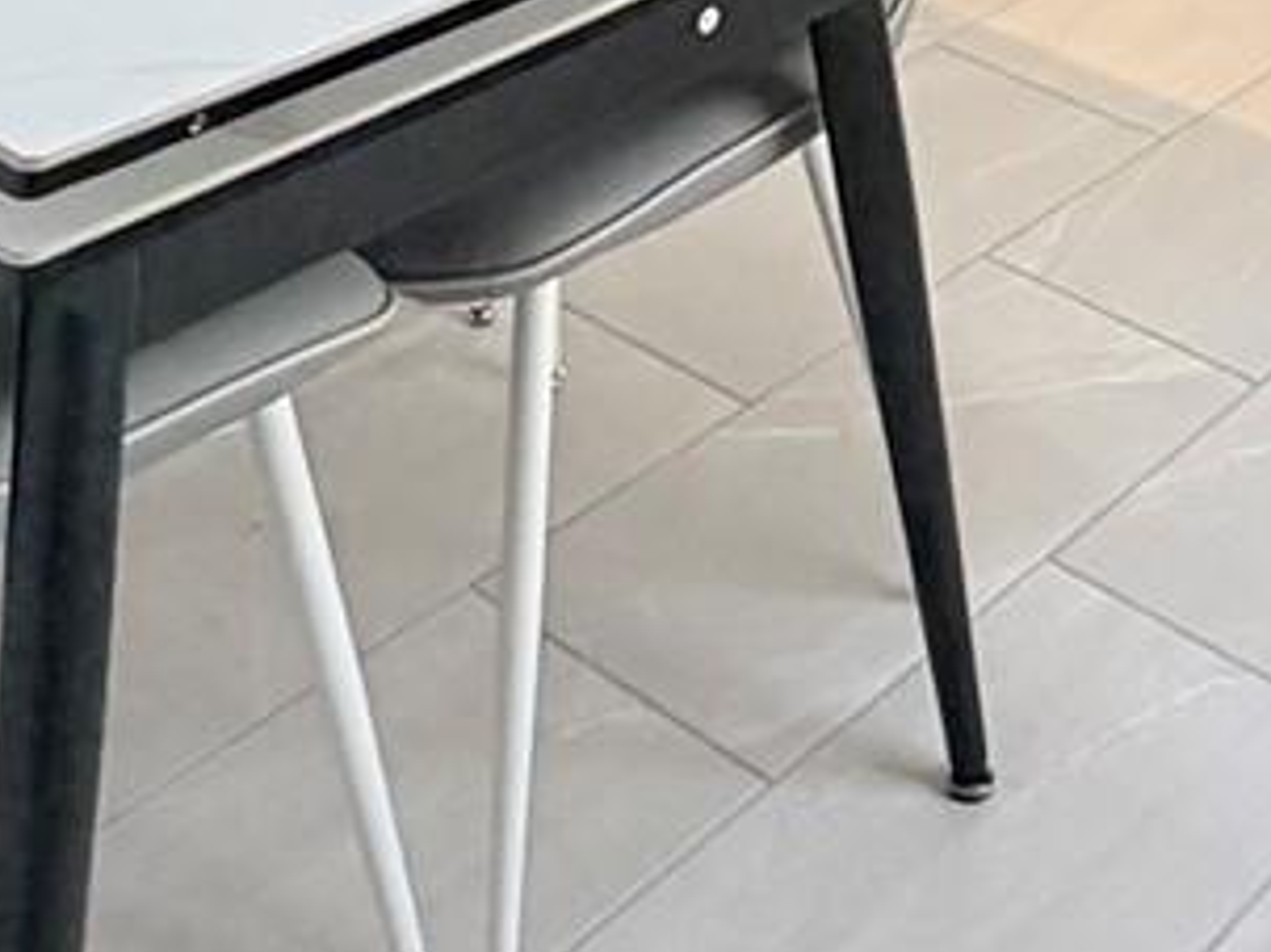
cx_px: 1175
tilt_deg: -4.3
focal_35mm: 74
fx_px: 2716
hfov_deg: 25.4
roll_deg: -2.9
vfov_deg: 15.5
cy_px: -994
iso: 250
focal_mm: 2.22
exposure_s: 1/120
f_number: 2.2
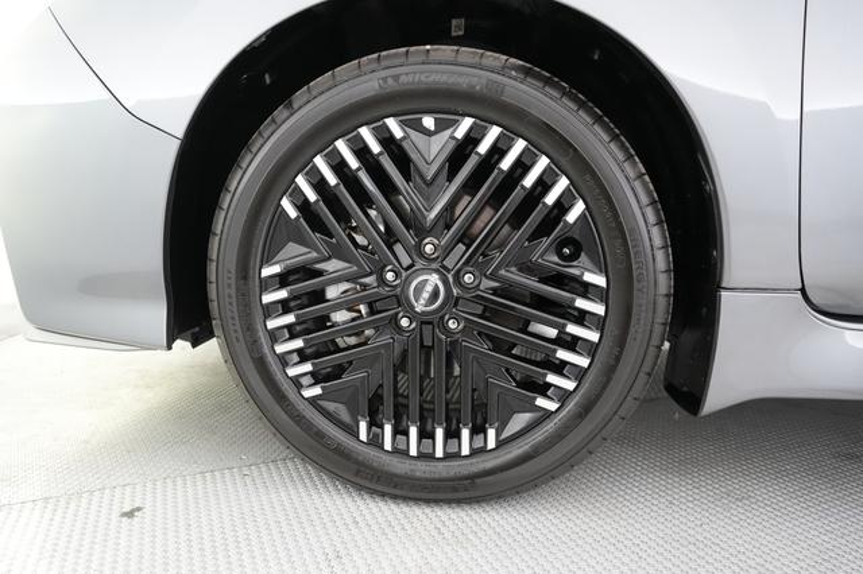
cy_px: 287
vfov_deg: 53.1
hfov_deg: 73.8
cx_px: 432
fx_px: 575
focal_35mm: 24
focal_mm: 24
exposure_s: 1/60
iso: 5000
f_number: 3.5
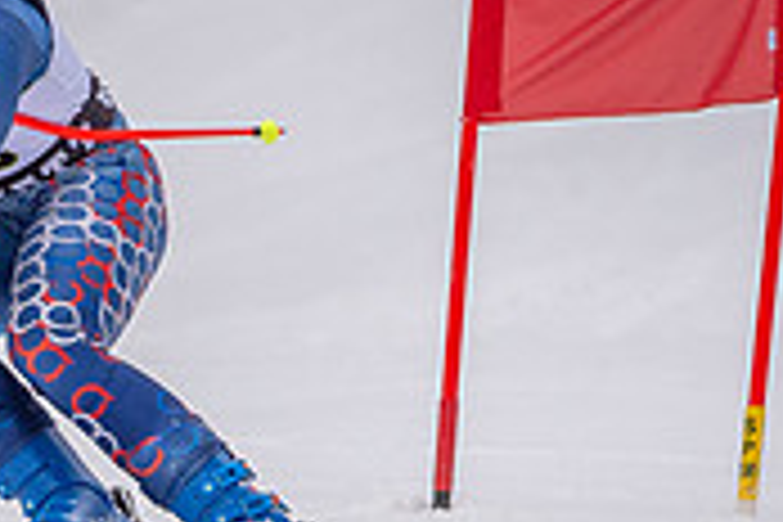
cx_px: -86
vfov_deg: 1.0
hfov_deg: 1.5
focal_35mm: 1403
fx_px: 30513
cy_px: 468
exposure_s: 1/4000
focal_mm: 420
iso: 2000
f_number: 6.3
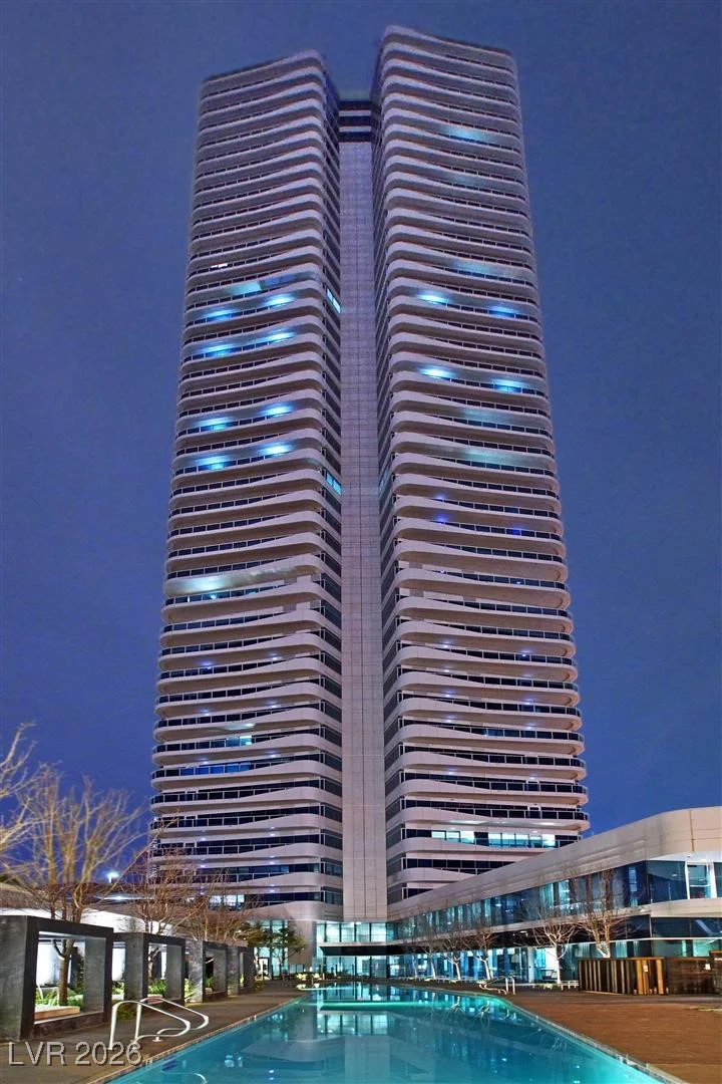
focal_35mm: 16
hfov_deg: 72.1
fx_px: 496
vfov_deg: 95.0
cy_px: 542
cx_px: 361
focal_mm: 11
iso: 1250
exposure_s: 1/1.25
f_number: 4.5
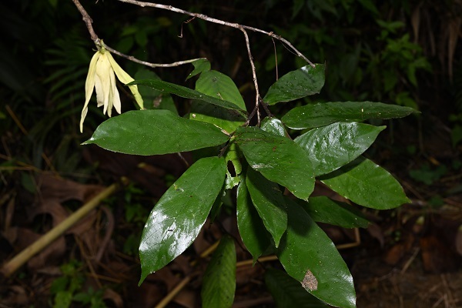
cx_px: 231
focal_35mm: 50
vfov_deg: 27.0
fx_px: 642
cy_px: 154
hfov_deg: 39.6
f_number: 13
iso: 160
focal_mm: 50
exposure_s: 1/100
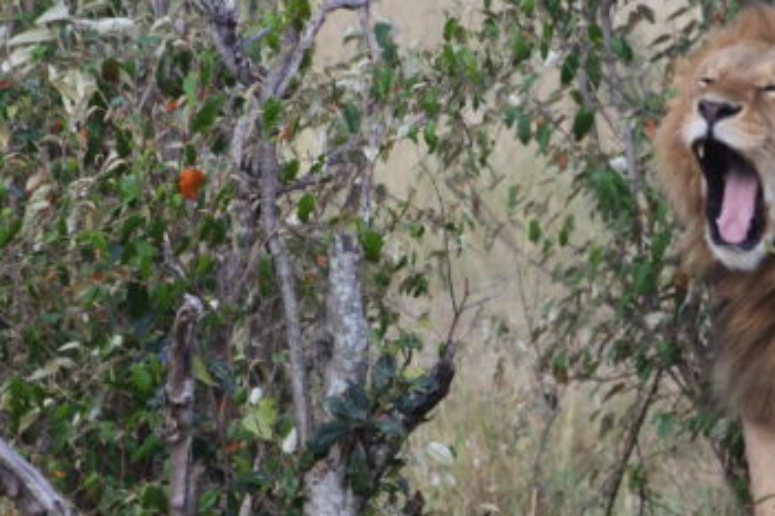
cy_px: 243
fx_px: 10935
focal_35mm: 508
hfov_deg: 4.1
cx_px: 649
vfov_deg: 2.7
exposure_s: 1/200
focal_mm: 110
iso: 160
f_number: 5.6
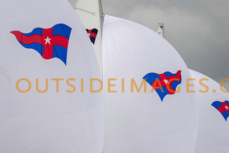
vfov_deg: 3.6
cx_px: 125
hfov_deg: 5.3
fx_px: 2456
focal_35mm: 386
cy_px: 82
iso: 50
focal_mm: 300
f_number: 4
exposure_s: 1/1000
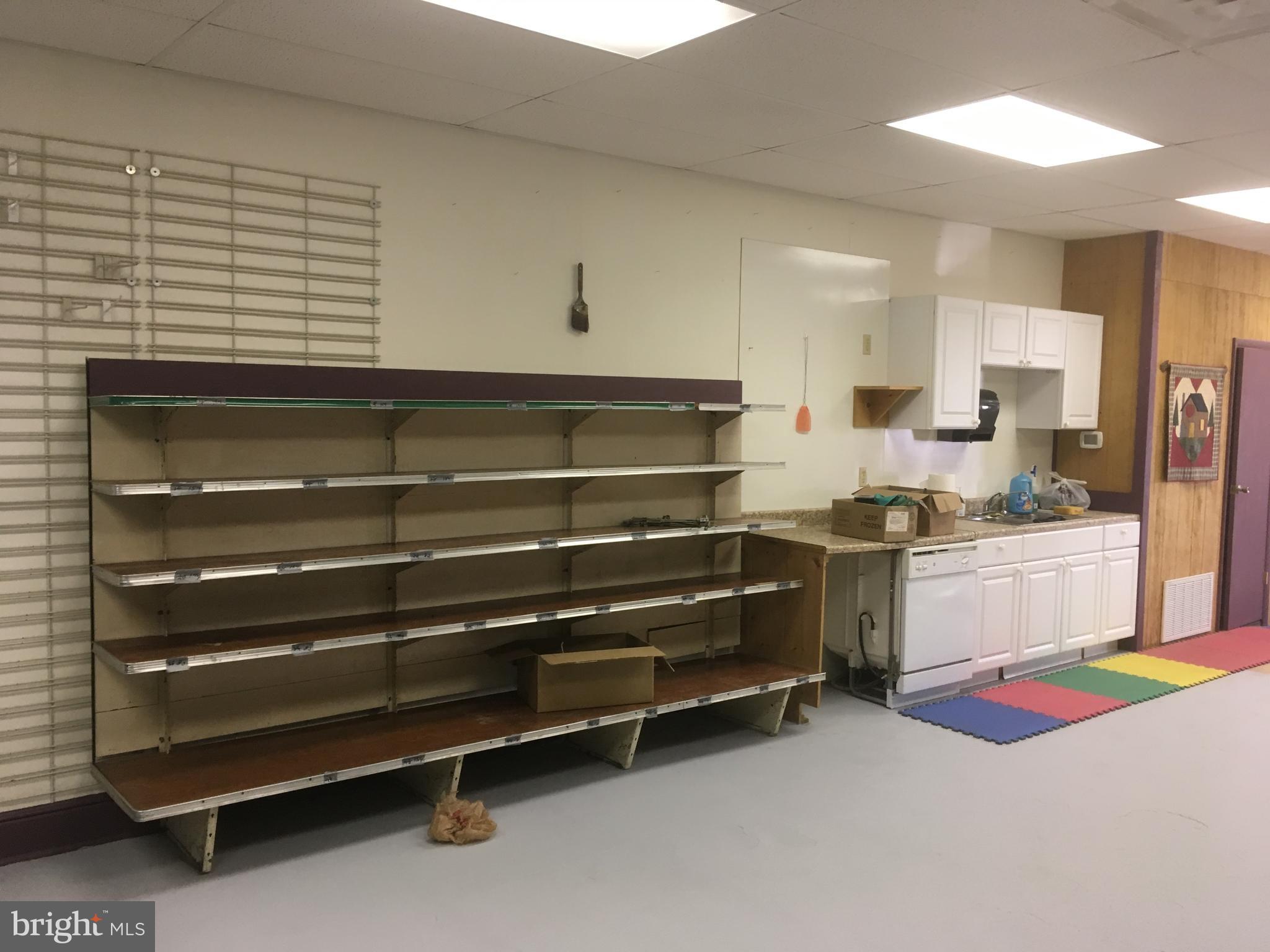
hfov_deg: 61.7
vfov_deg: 48.2
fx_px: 1064
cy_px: 476
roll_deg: -2.1
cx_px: 635
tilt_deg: -6.5
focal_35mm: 29
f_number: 2.2
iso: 80
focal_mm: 4.15
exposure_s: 1/30
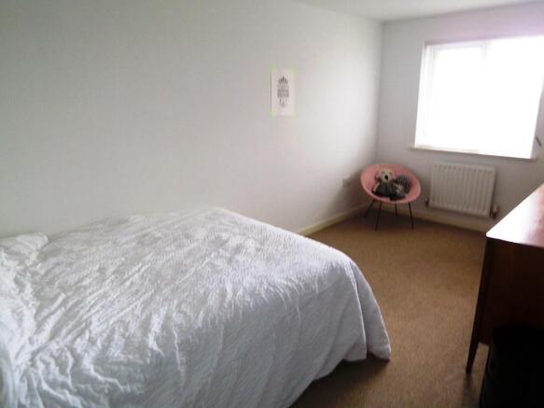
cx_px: 272
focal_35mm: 23
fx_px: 361
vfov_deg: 58.9
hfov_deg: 73.9
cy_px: 204
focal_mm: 3.8
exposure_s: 1/30
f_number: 2.8
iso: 125
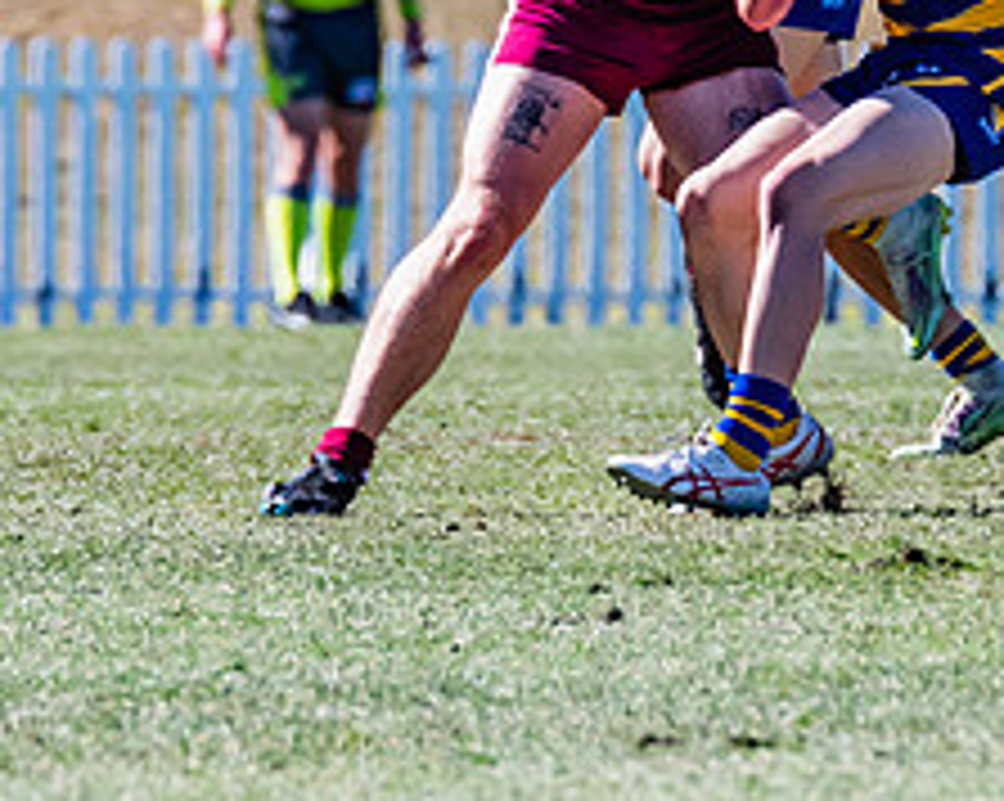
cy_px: -37
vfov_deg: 1.1
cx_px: 598
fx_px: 43702
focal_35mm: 1472
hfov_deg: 1.3
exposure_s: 1/1600
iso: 800
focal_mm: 420
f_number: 7.1
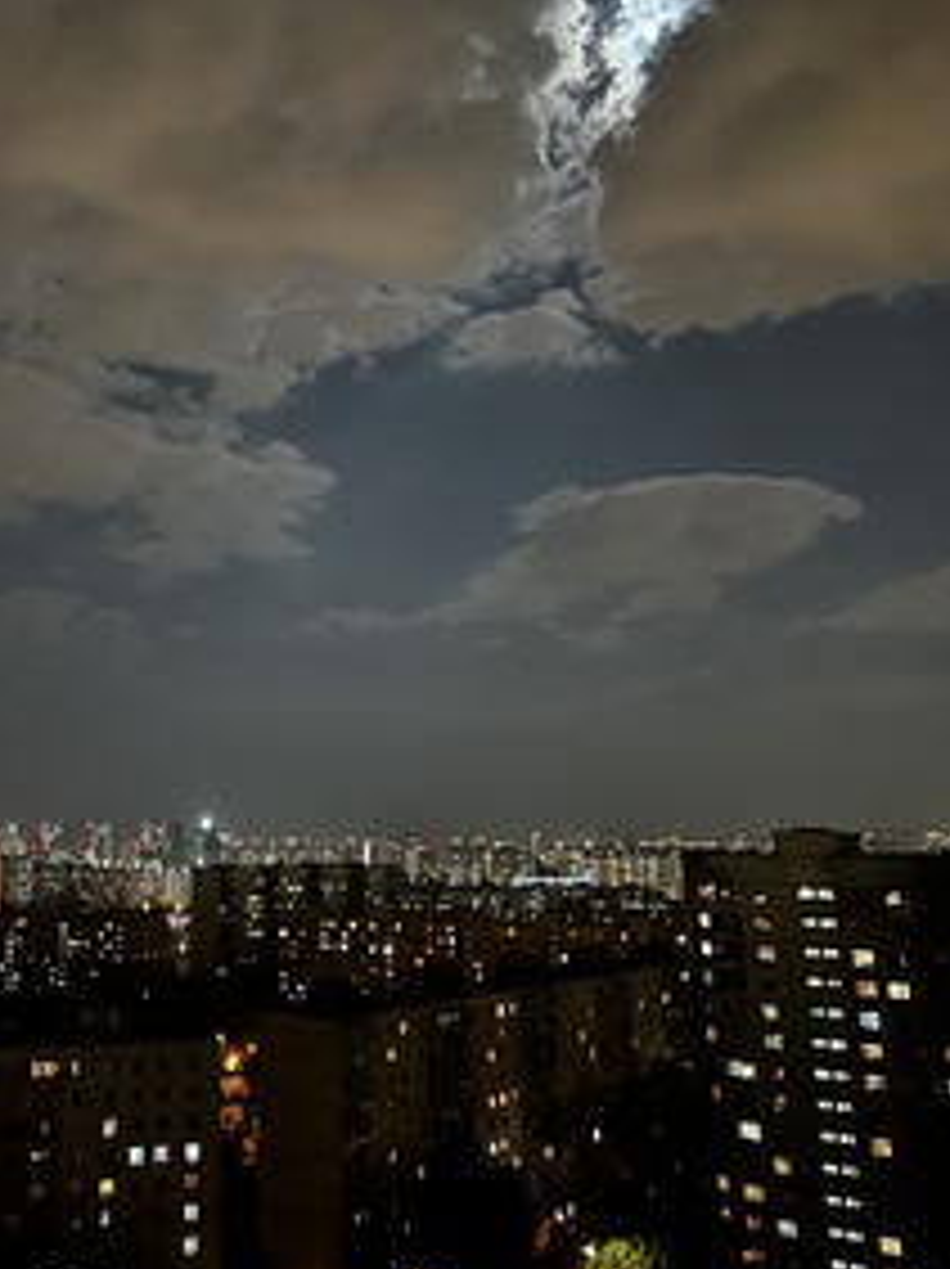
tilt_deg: +14.9
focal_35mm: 37
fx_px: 1356
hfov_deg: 38.1
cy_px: 461
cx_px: 306
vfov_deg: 49.6
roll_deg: +1.3
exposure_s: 1/9
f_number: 1.5
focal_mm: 5.7
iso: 1250
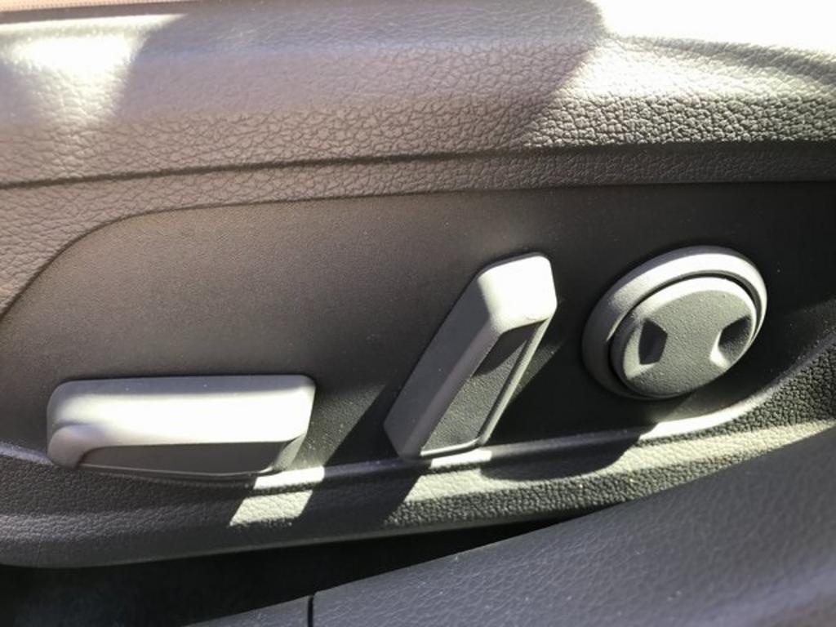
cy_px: 314
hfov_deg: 63.4
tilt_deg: -38.7
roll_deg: +4.9
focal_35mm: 28
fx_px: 676
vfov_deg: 49.7
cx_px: 418
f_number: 1.8
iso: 32
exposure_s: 1/60
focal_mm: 3.99
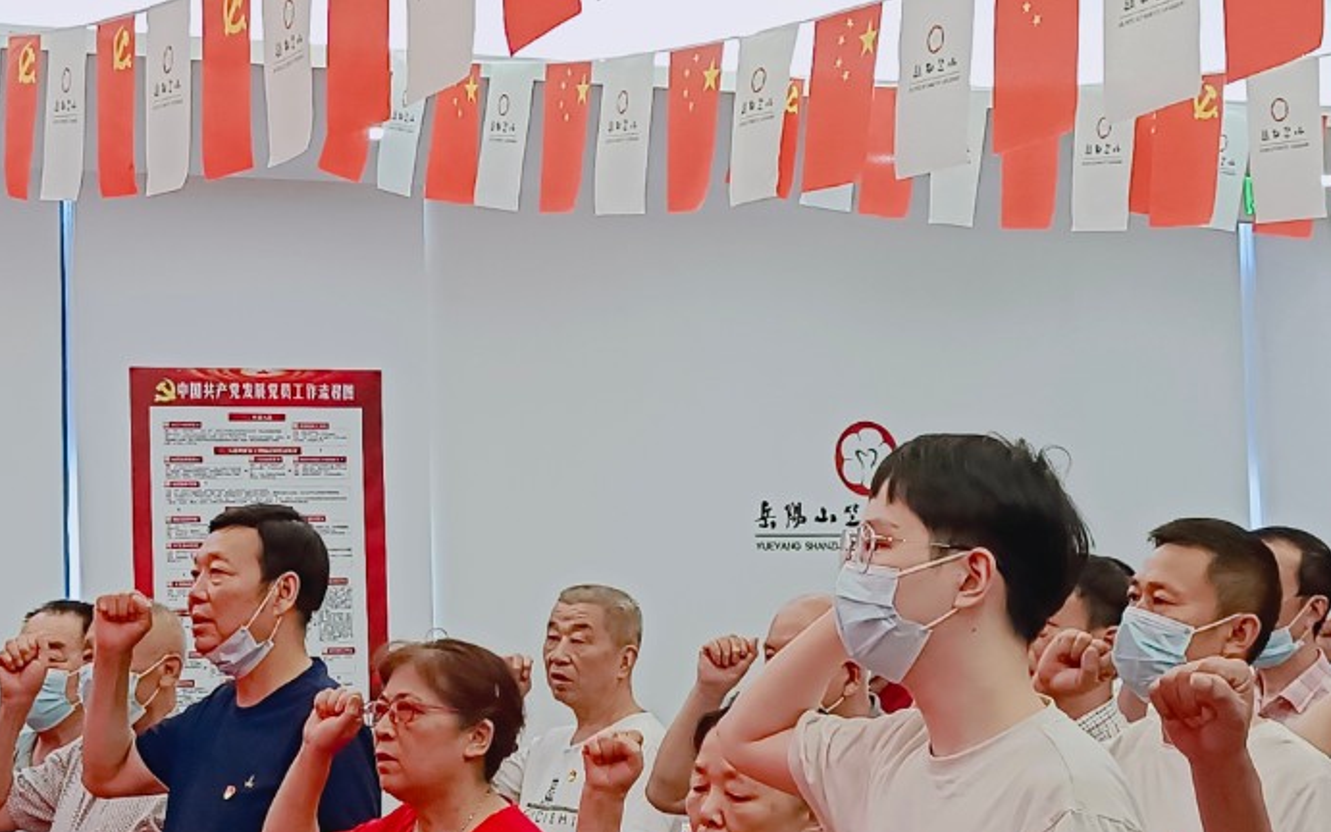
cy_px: 352
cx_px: 397
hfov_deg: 25.3
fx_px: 2938
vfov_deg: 16.1
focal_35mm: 81
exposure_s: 1/100
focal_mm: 4.71
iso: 799
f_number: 1.79
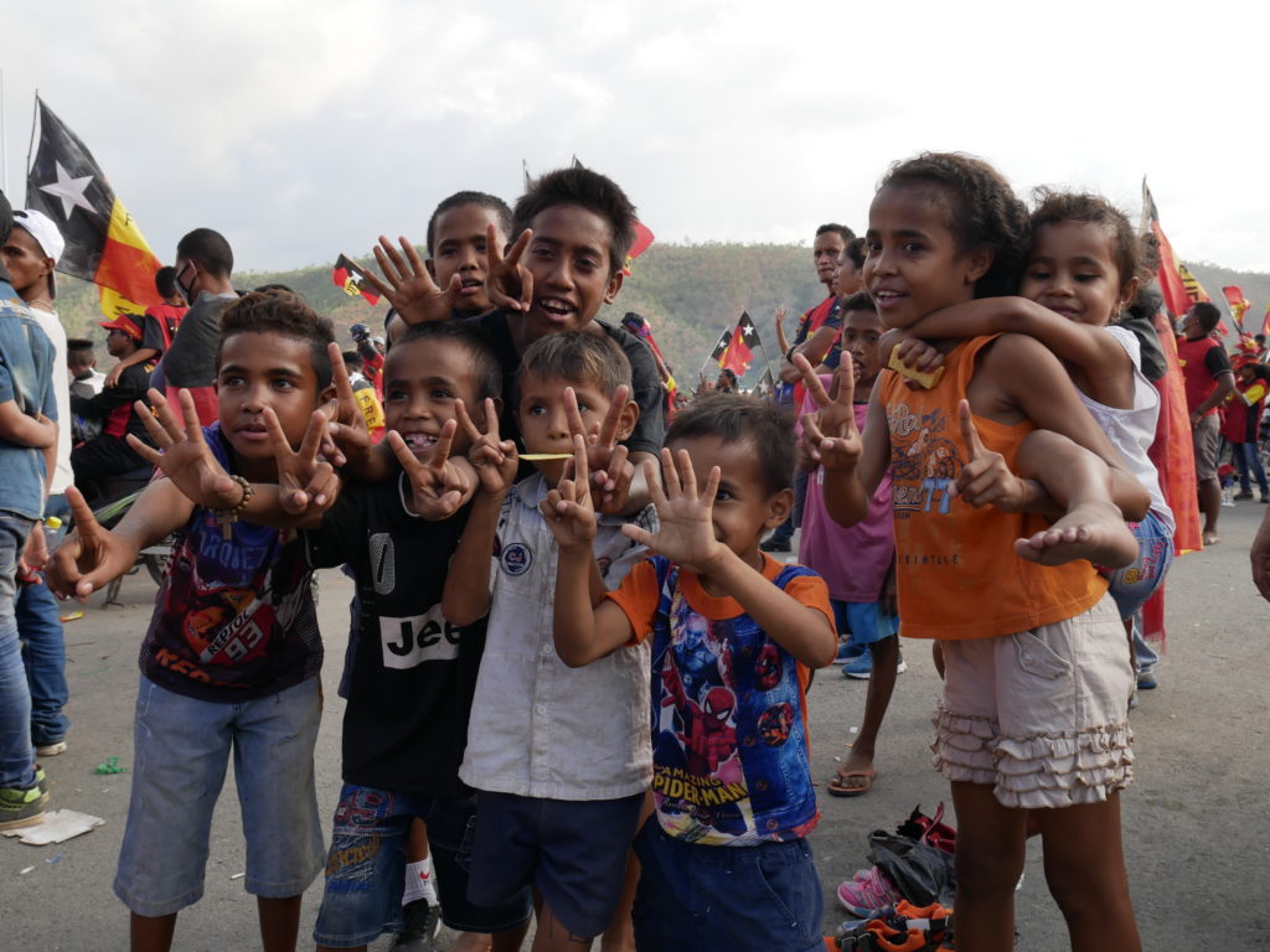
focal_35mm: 30
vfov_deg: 46.8
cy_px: 476
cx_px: 635
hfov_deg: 60.0
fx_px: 1101
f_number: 7.1
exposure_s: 1/160
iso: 200
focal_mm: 15
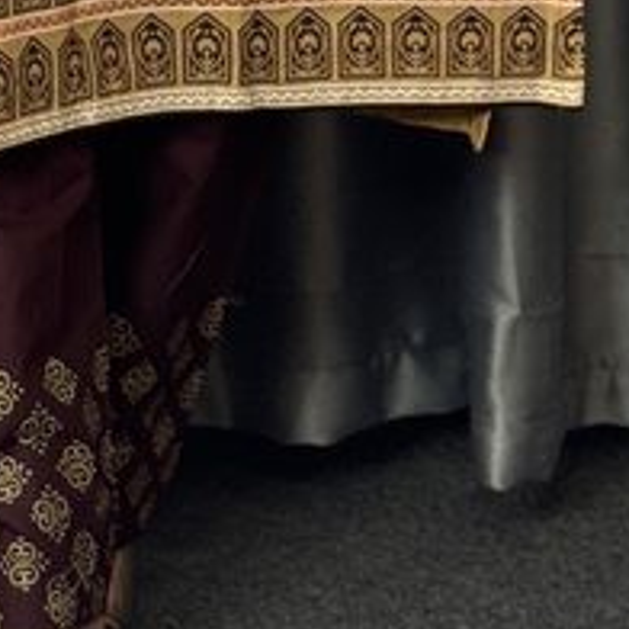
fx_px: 4441
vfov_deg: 7.7
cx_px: -128
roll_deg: +0.4
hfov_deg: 8.0
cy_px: -661
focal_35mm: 216
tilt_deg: -1.1
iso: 125
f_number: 1.78
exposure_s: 1/50
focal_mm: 6.76
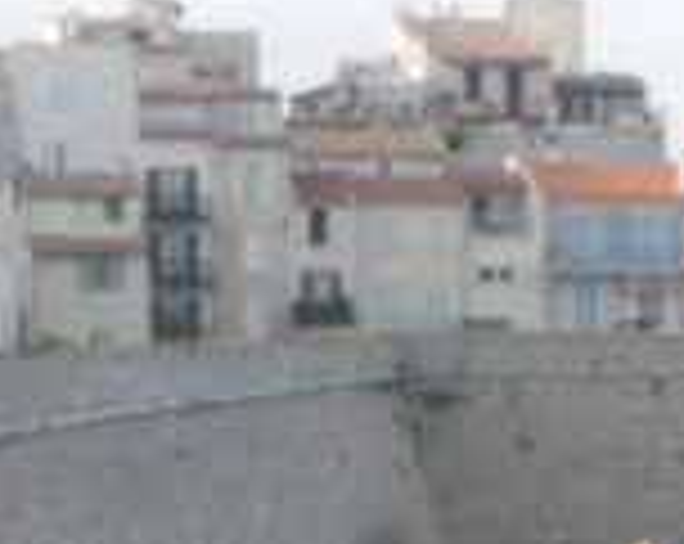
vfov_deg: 10.0
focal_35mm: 144
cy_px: 1025
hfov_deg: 13.2
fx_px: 2909
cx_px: 680
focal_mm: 6
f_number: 8
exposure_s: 1/64.5
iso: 100
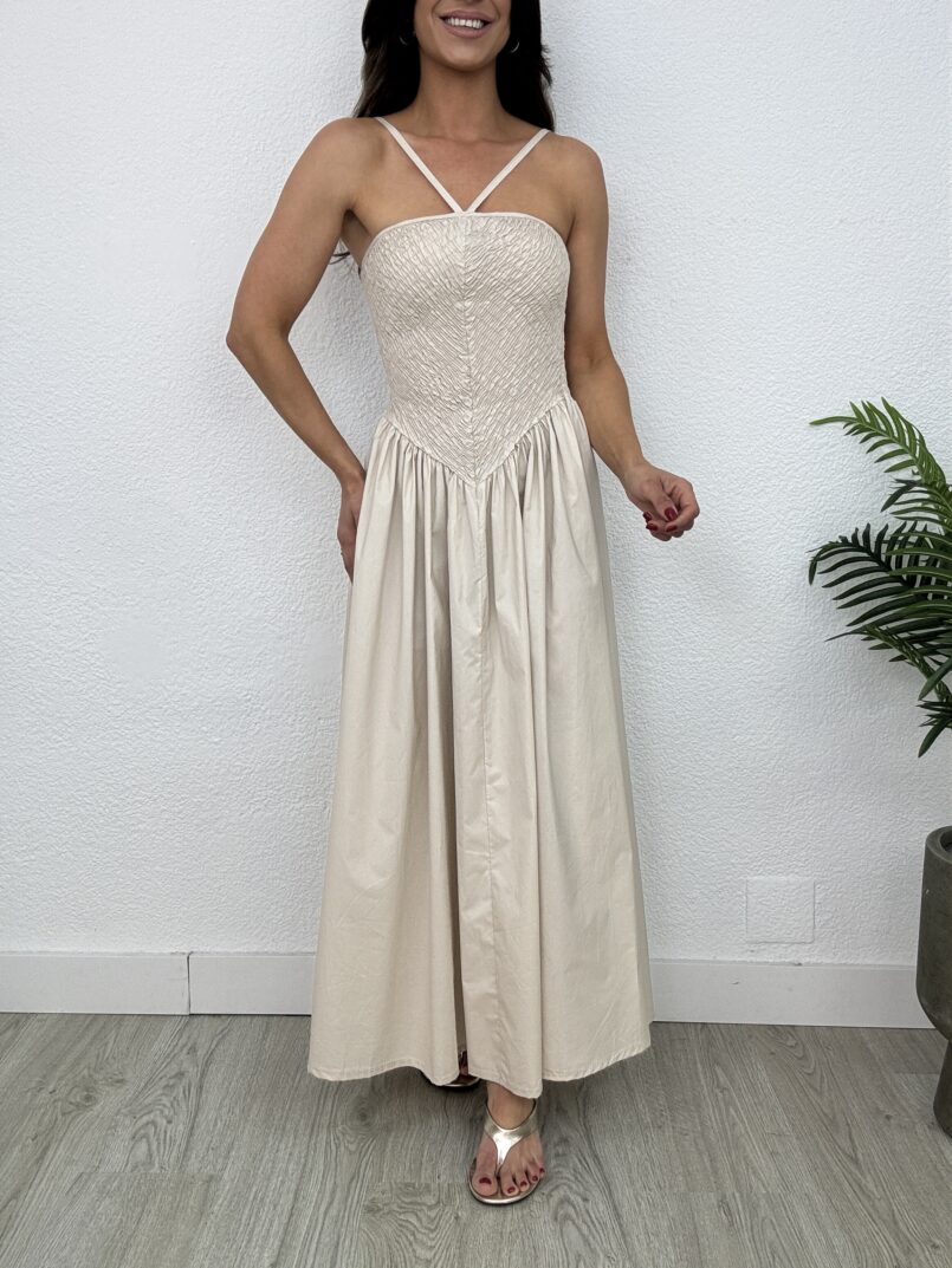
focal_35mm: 30
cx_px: 476
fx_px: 1100
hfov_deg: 46.8
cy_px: 634
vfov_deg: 60.0
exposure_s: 1/100
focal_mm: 2.69
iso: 25
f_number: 1.9
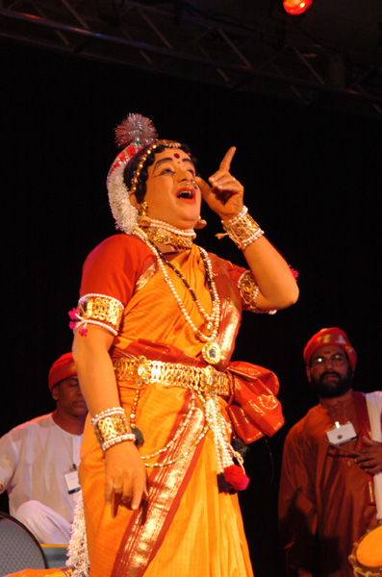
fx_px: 1320
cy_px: 288
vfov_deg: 24.7
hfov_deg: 16.5
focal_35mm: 82
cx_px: 191
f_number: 2.8
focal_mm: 55
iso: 800
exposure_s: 1/100
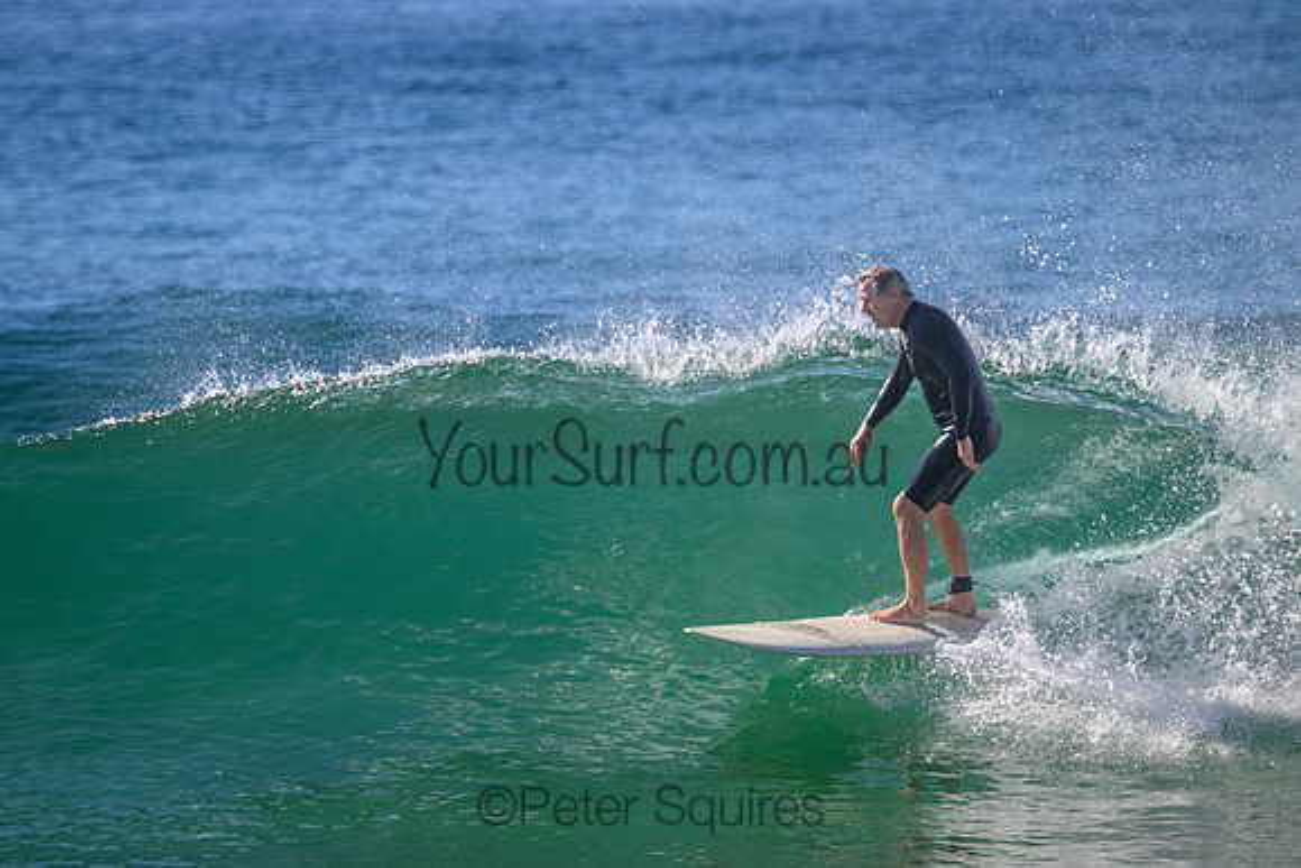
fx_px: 28917
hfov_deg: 2.6
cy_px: 434
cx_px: 650
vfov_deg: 1.7
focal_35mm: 800
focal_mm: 800
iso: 1800
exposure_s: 1/2000
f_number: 11
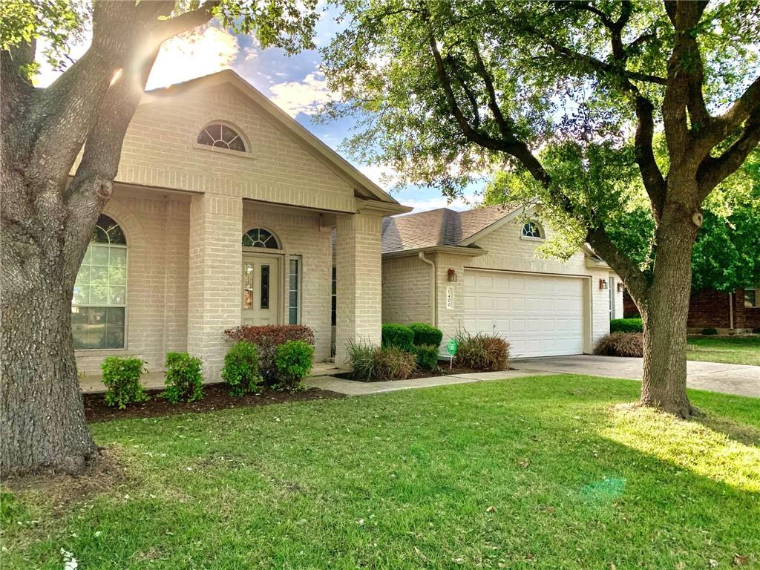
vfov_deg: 53.1
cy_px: 285
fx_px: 571
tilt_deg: +3.5
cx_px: 380
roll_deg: -0.8
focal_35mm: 26
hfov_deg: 67.3
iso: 25
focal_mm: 4.25
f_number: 1.8
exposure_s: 1/2755
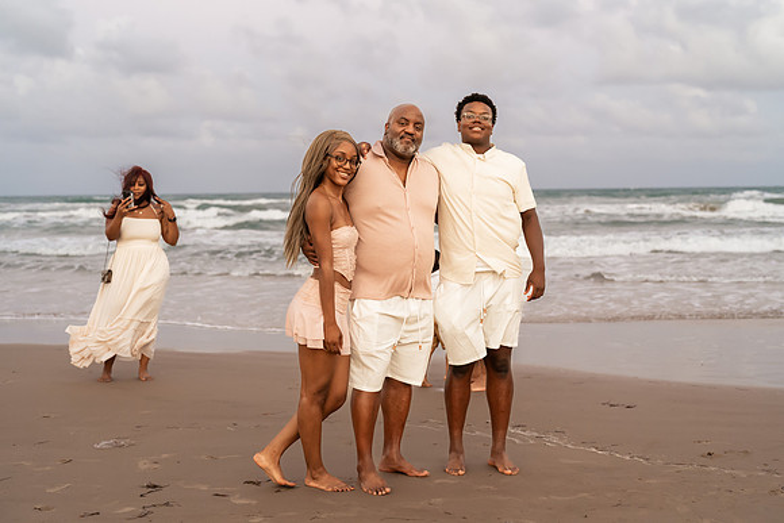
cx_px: 392
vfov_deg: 27.0
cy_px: 262
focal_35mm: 50
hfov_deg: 39.6
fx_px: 1089
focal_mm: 50
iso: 2500
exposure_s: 1/200
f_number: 2.8
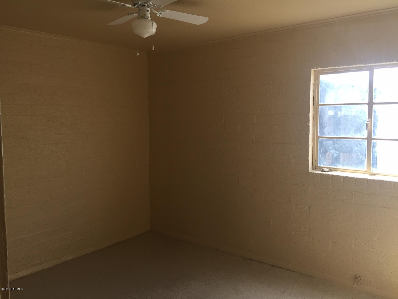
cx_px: 199
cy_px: 150
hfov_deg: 61.7
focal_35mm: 29
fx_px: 333
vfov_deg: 48.2
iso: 40
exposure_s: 1/120
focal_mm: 4.15
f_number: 2.2
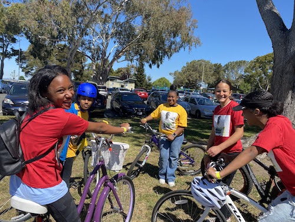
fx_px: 222
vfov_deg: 53.1
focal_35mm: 26
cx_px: 148
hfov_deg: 67.3
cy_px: 111
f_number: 1.8
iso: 32
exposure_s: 1/1522
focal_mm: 4.25
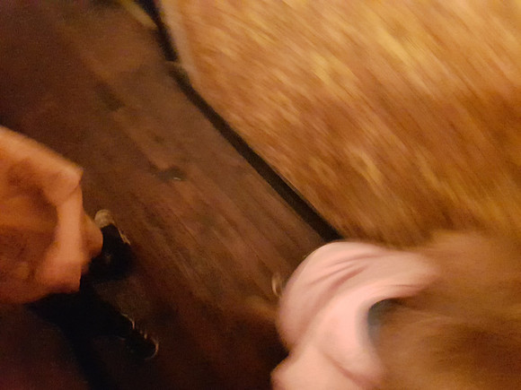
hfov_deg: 67.3
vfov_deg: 53.1
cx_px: 260
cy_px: 195
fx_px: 391
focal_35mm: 26
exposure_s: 1/17
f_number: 1.7
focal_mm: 4.2
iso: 2000
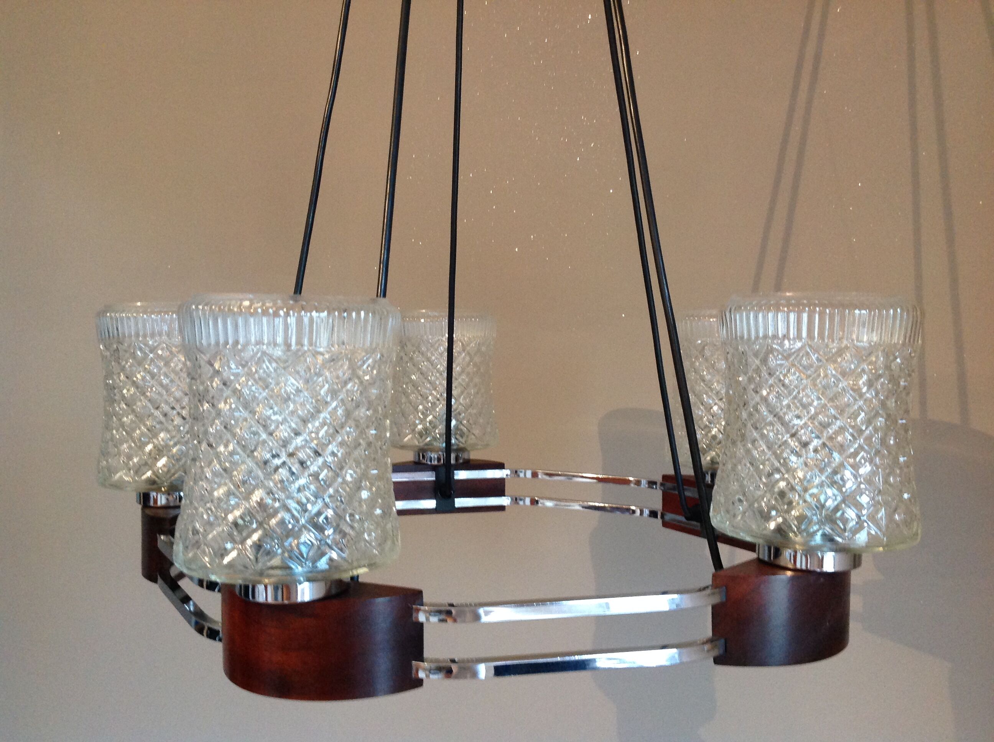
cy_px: 371
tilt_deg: -4.1
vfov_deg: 40.6
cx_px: 497
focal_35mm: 35
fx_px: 1004
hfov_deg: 52.7
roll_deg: +1.0
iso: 200
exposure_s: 1/15
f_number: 2.4
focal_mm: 4.28
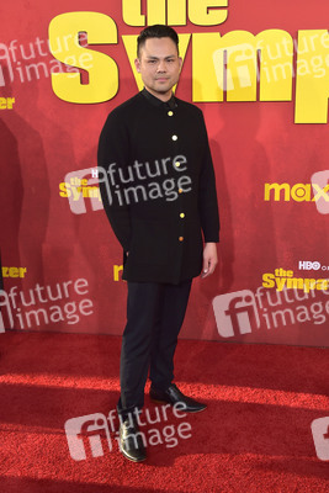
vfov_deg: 48.4
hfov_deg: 33.4
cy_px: 246
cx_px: 164
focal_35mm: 40
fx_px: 548
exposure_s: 1/1600
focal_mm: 40
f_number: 6.3
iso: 800
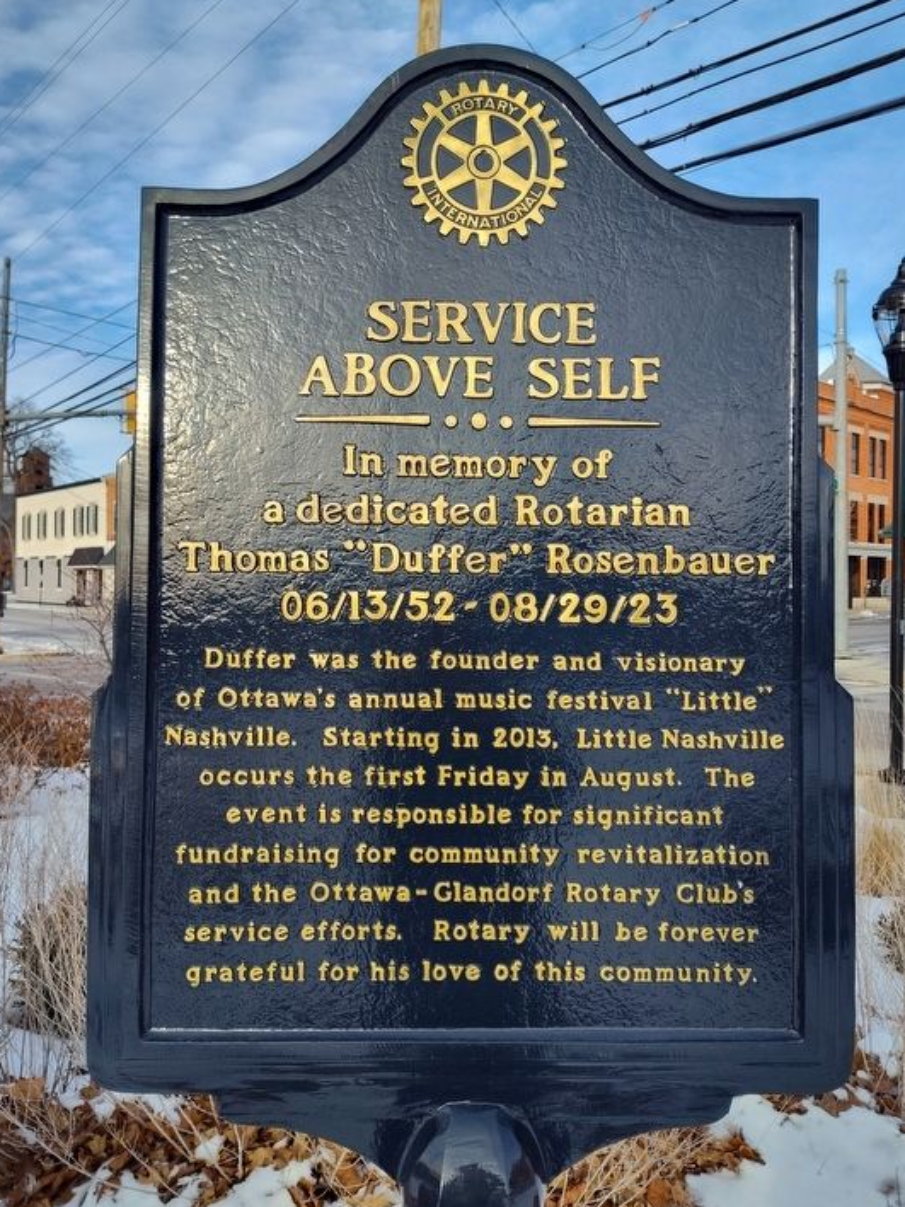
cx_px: 477
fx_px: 906
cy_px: 586
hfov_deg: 53.0
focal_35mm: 26
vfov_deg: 67.3
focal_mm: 5.56
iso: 100
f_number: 1.8
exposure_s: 1/810
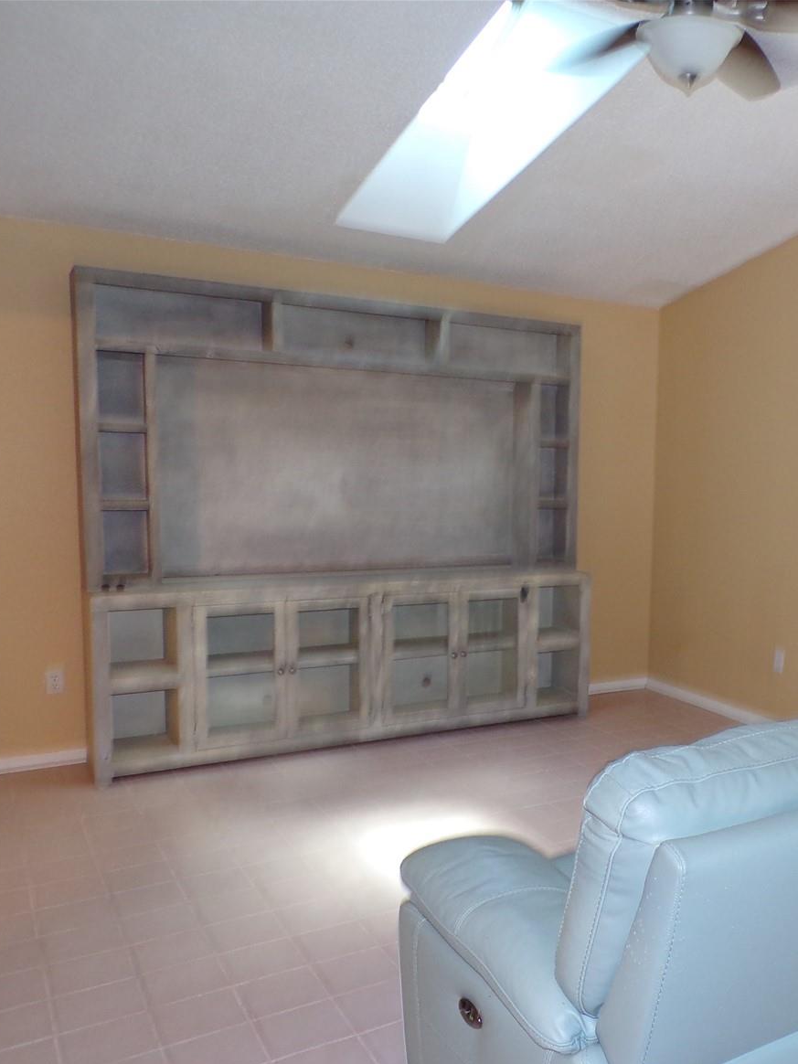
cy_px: 548
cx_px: 659
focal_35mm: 33
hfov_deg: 40.8
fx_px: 1014
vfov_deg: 55.3
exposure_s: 1/34
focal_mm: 4.3
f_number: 3
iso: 180
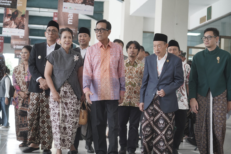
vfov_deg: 17.7
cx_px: 116
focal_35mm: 77
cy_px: 77
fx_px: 494
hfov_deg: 26.3
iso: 800
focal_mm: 77
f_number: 4
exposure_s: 1/160
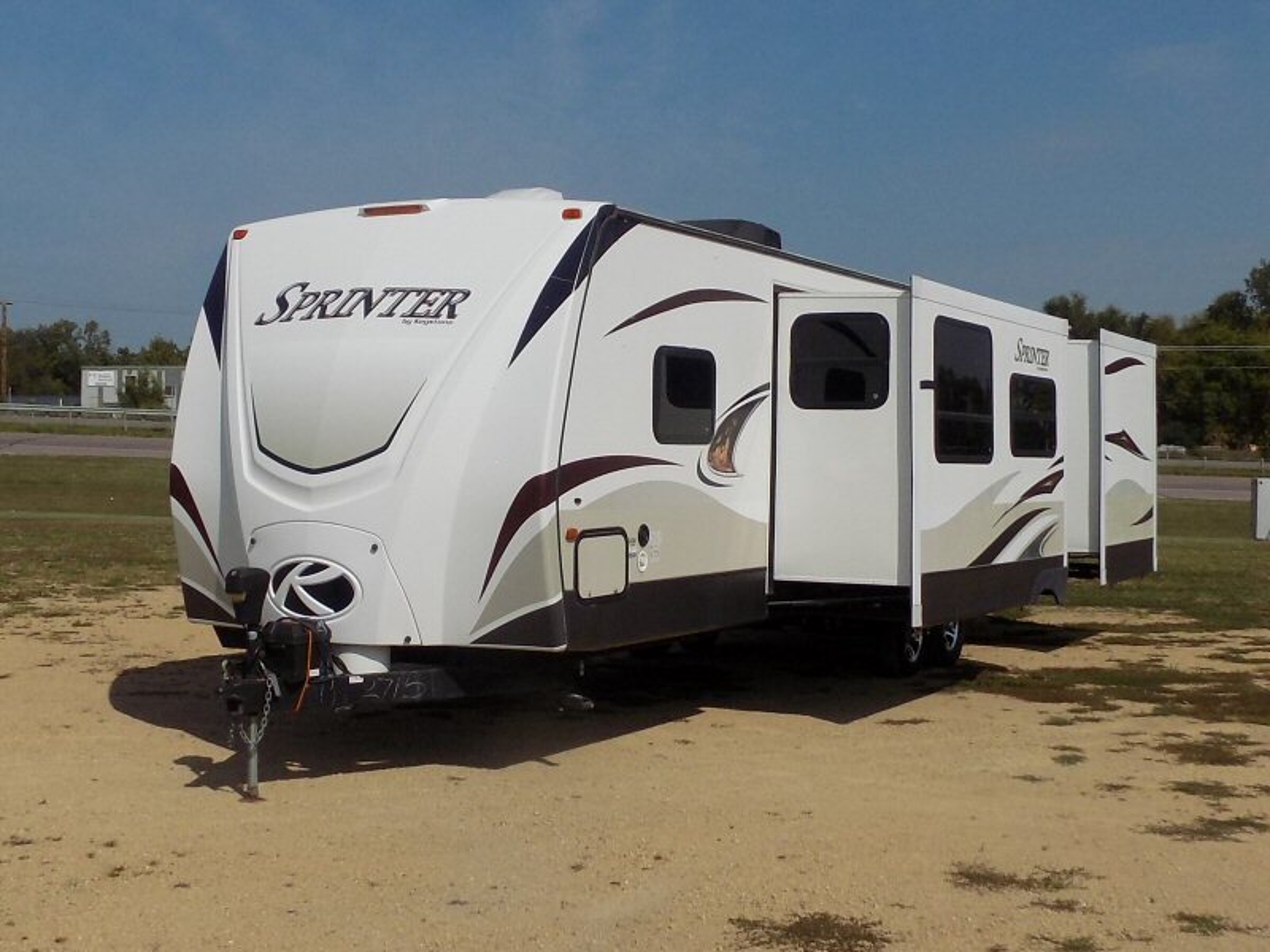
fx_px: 844
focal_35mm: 23
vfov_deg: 58.9
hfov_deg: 73.9
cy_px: 476
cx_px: 635
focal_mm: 4
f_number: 9.9
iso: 80
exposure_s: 1/400
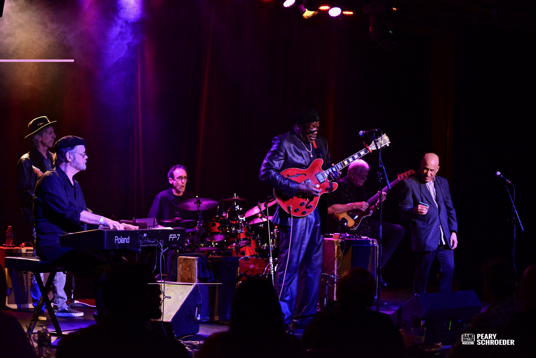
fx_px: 1042
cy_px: 179
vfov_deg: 19.5
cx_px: 268
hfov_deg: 28.8
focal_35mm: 70
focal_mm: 70
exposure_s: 1/80
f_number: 2.8
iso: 6400
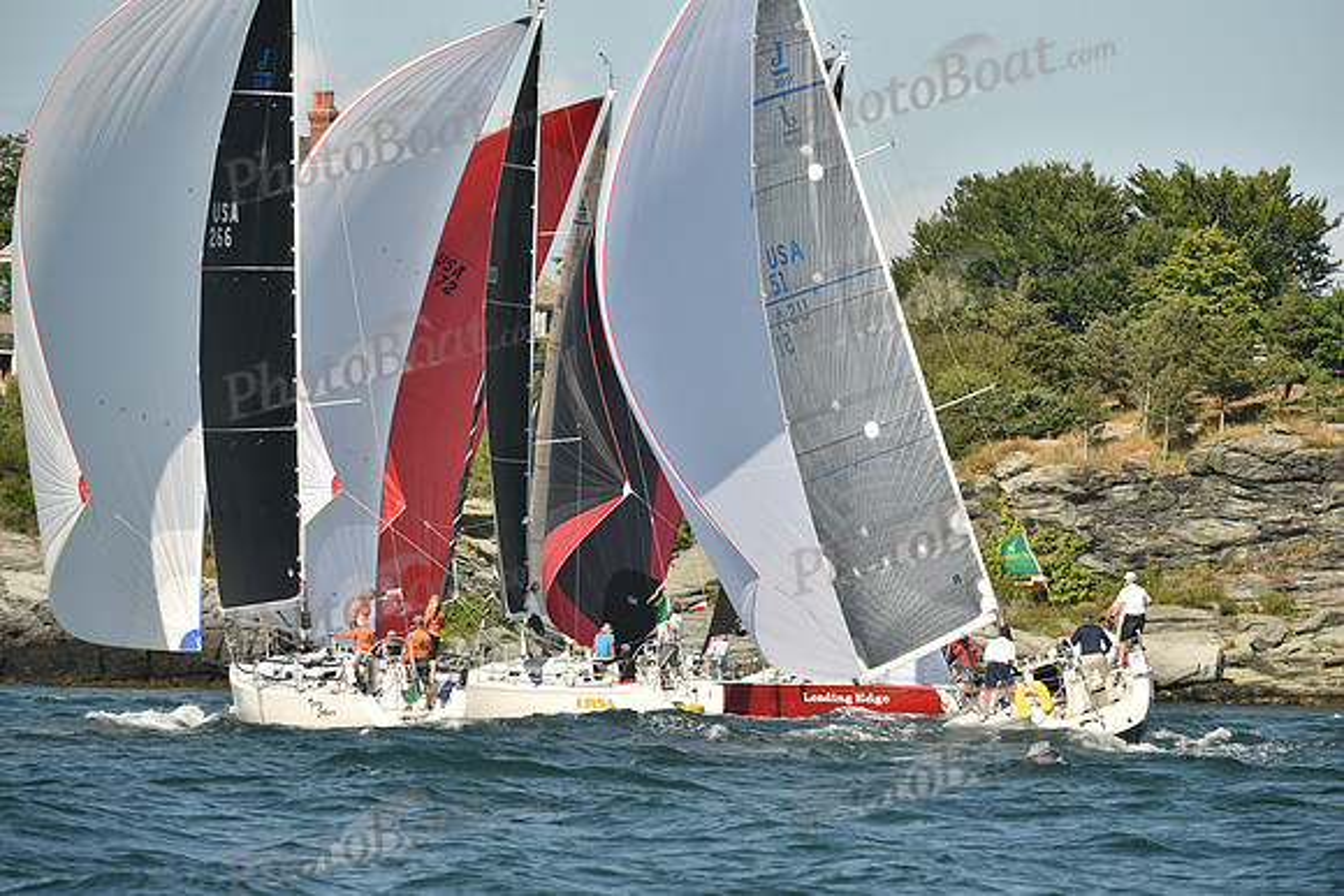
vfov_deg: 4.0
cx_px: 672
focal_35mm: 340
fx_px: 12696
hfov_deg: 6.1
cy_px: 448
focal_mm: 340
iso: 250
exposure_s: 1/1000
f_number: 7.1
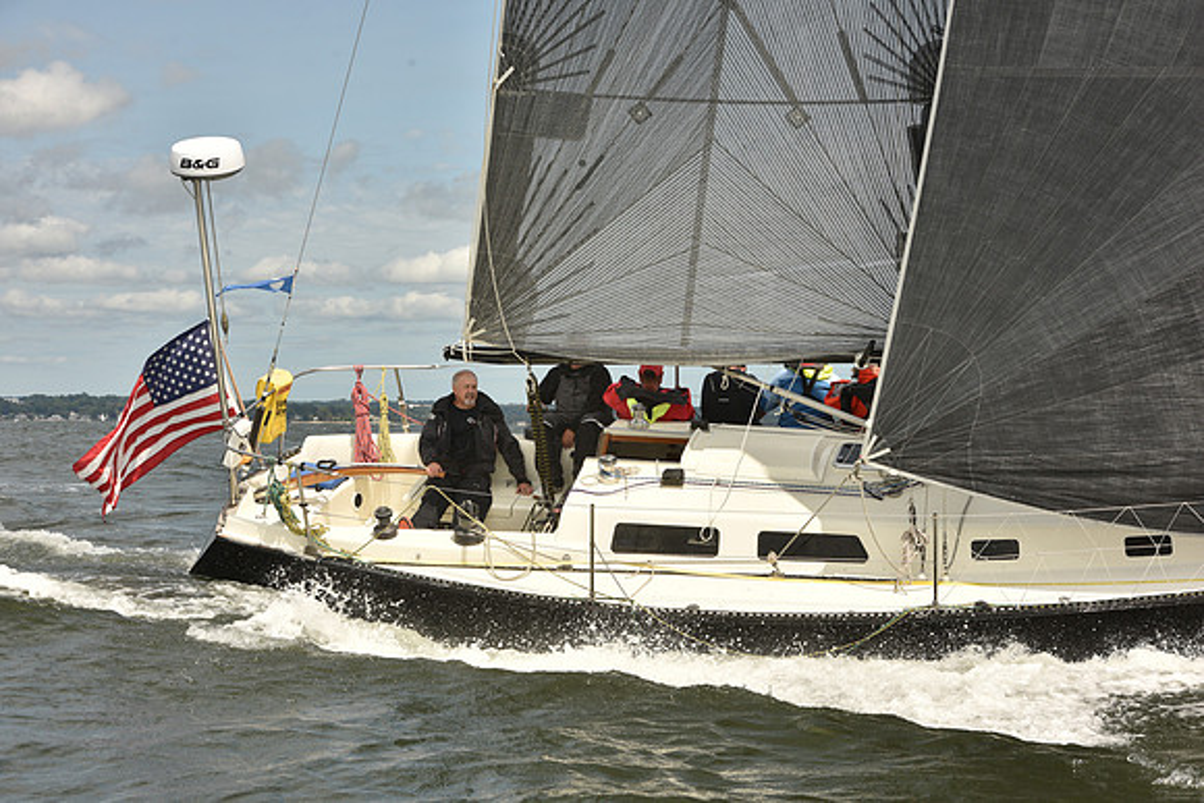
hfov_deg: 28.8
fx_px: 2342
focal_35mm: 70
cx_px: 602
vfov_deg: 19.5
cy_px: 402
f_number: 10
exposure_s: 1/800
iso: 250
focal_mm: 70
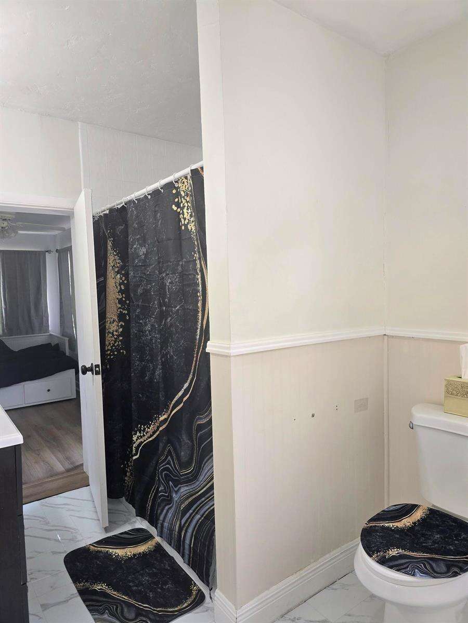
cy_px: 312
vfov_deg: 73.9
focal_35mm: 23
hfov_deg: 58.9
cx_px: 234
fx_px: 415
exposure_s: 1/60.2
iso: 64
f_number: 1.7
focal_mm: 6.3
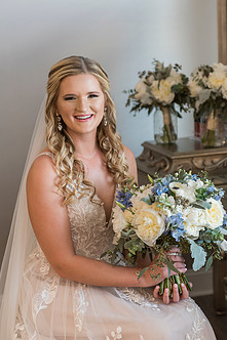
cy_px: 158
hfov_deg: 14.4
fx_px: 899
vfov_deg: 21.5
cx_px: 122
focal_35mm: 95
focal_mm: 70
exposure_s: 1/100
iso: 1000
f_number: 2.8
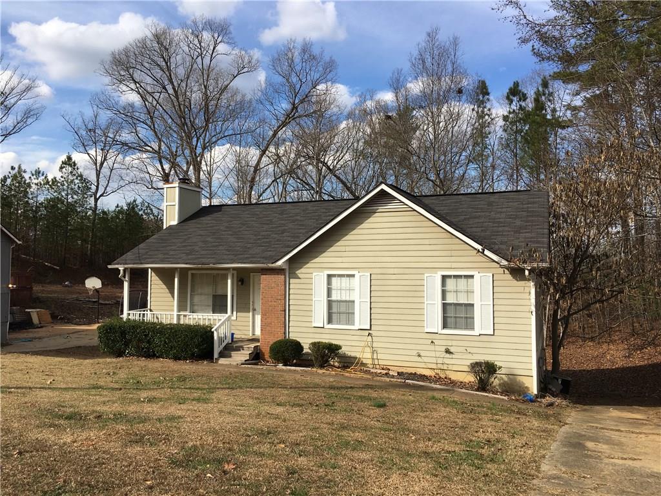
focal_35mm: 29
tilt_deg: +2.6
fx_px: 554
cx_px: 330
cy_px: 248
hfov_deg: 61.7
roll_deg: -0.5
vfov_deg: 48.2
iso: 25
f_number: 2.2
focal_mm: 4.15
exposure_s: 1/1538
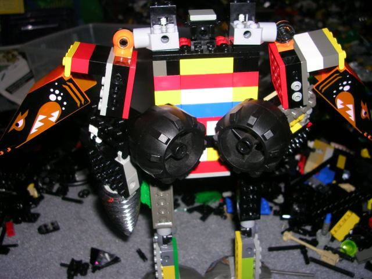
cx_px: 186
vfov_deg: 37.7
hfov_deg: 49.0
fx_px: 408
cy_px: 140
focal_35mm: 38
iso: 50
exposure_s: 1/60.1
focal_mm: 5.8
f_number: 2.8
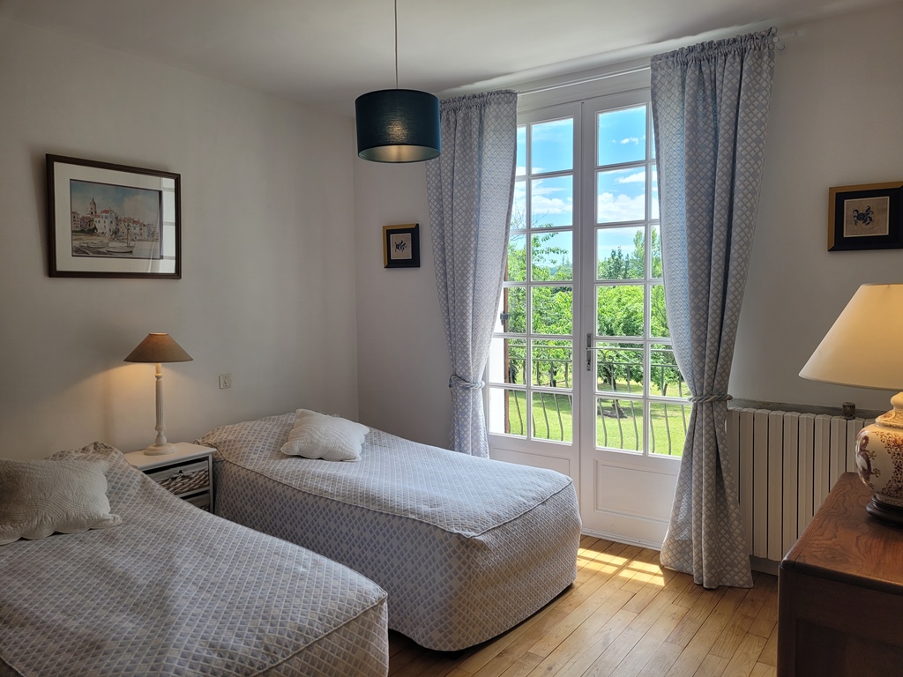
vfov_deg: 53.1
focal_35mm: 26
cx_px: 452
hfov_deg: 67.3
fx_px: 678
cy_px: 338
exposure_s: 1/435
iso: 40
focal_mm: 5.4
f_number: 1.8
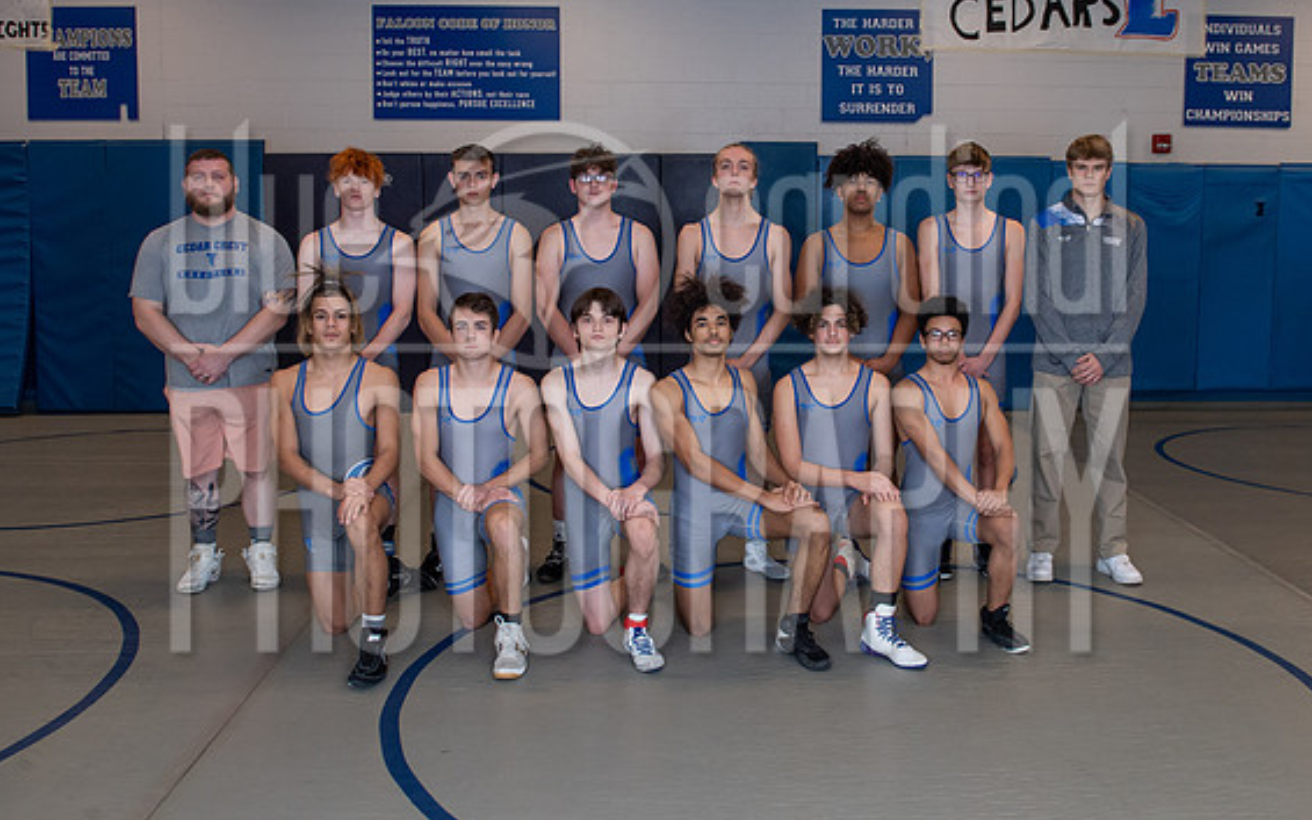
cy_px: 365
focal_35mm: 35
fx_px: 1251
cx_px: 753
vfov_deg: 36.2
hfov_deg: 55.1
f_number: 4
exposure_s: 1/200
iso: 1250
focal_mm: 24
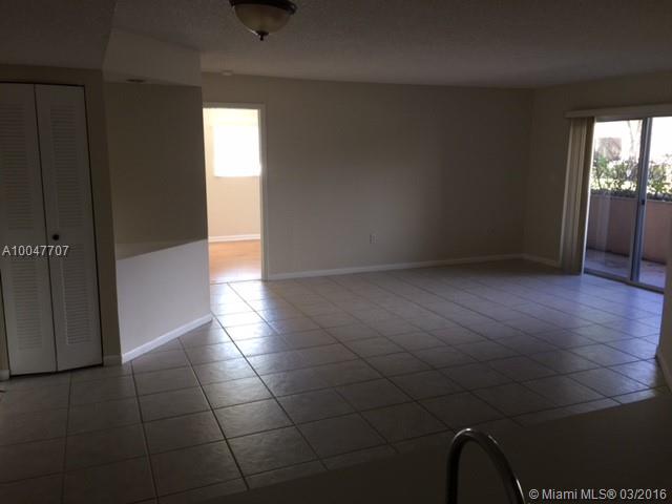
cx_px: 336
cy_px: 252
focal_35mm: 29
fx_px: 563
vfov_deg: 48.2
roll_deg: -0.3
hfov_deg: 61.7
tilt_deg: -10.3
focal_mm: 4.15
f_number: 2.2
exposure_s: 1/15
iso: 32
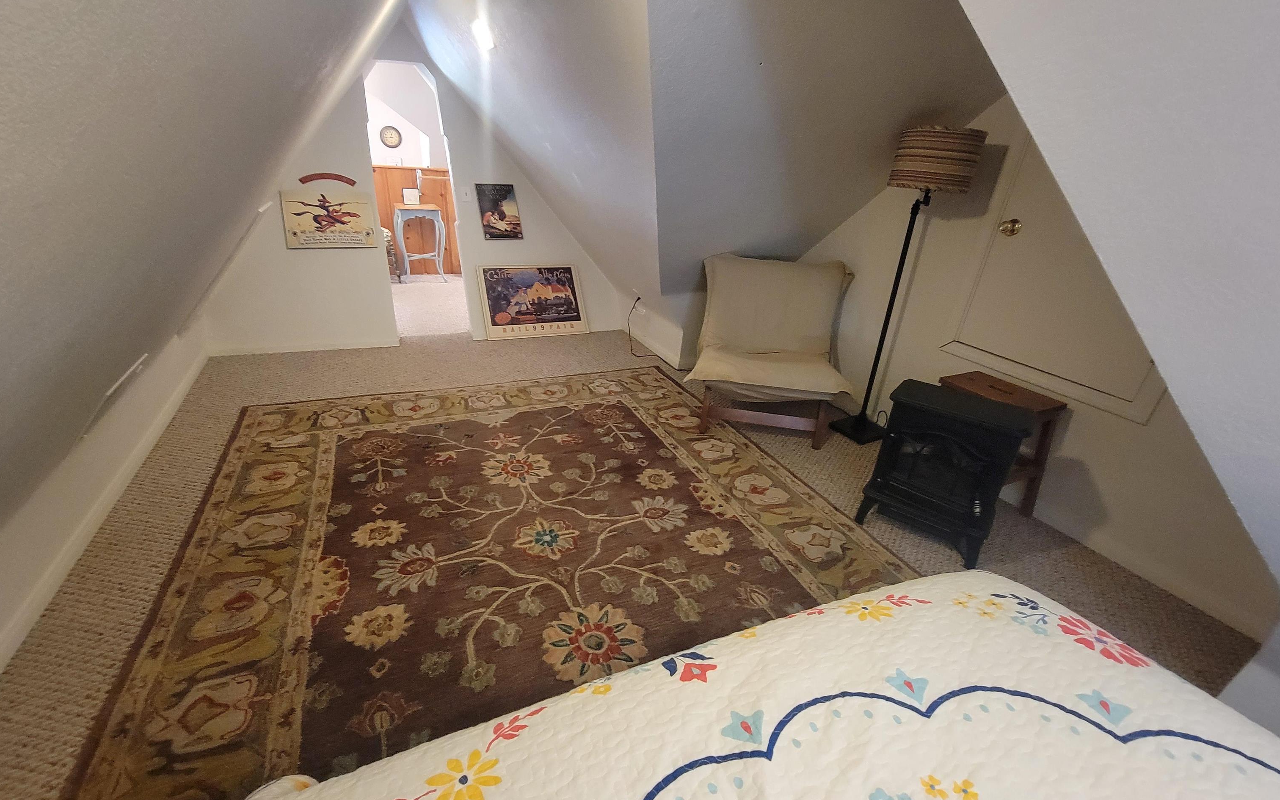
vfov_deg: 78.6
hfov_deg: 105.3
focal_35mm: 14
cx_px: 632
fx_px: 488
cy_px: 422
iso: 1000
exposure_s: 1/24
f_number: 2.2
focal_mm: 2.2
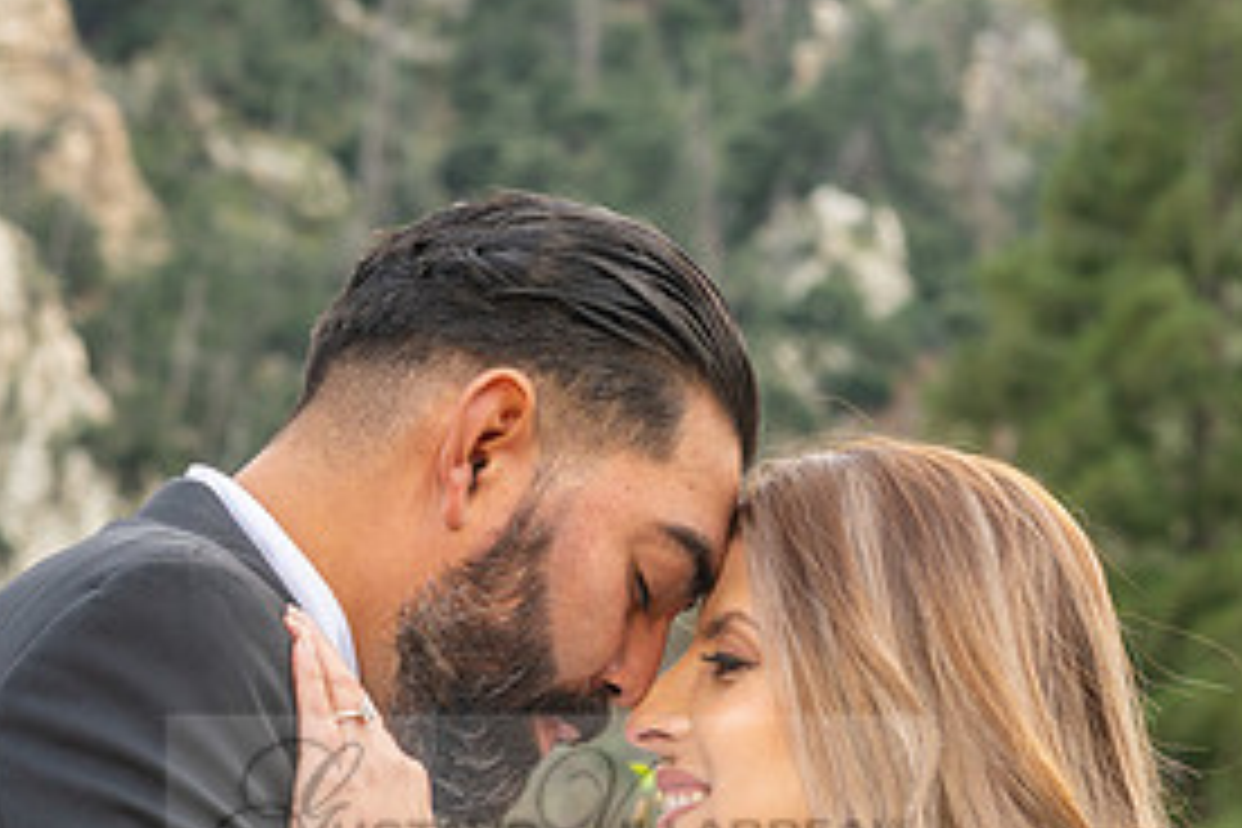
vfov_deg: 7.1
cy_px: 679
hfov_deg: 10.6
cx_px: 405
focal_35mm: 193
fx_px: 6658
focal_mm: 70
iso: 200
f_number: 5.6
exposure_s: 1/125
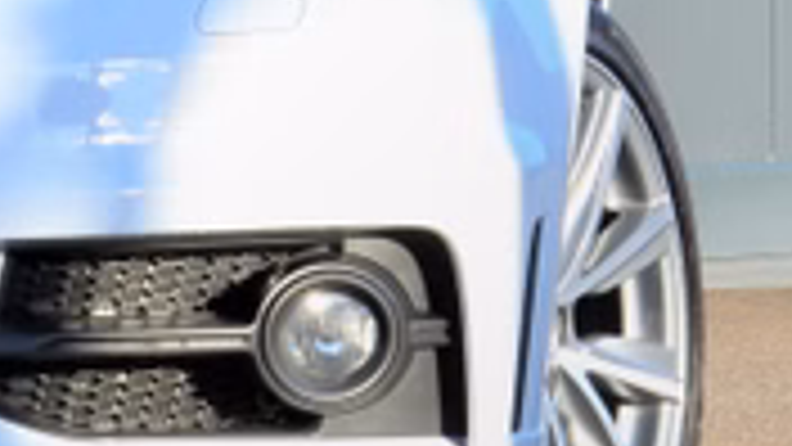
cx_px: -288
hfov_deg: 6.3
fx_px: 7182
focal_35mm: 342
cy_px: -140
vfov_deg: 3.5
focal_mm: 48
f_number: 11
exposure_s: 1/125
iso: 180
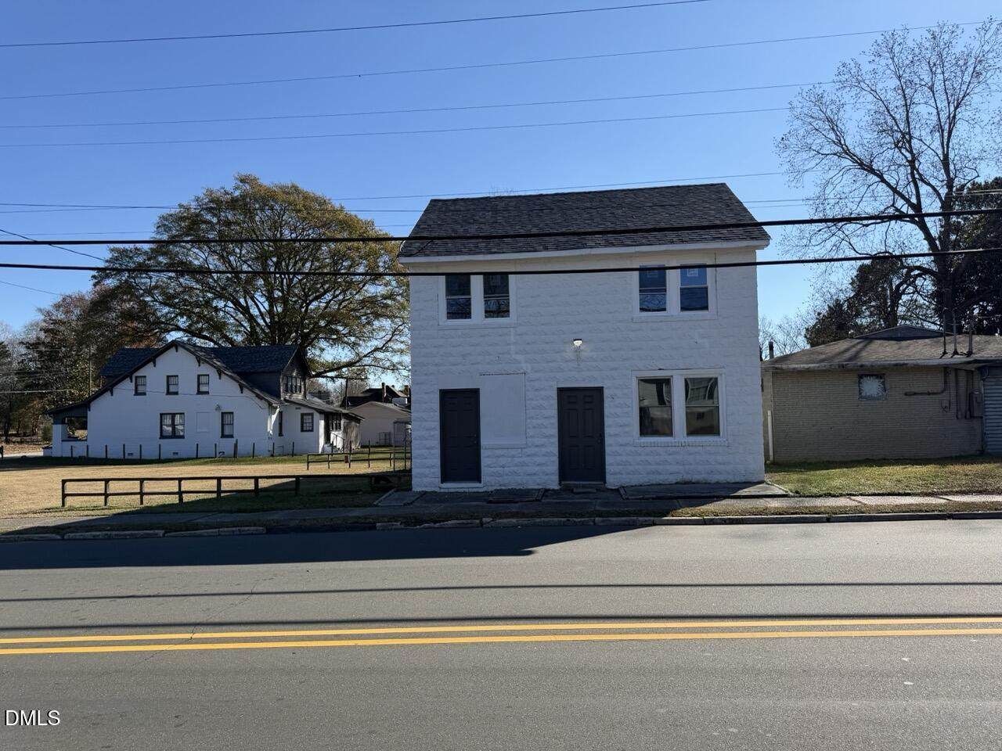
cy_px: 376
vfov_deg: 56.8
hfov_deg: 71.6
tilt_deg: +3.8
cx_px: 501
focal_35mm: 24
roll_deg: +2.7
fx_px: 695
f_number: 1.78
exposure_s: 1/4167
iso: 80
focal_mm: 6.76
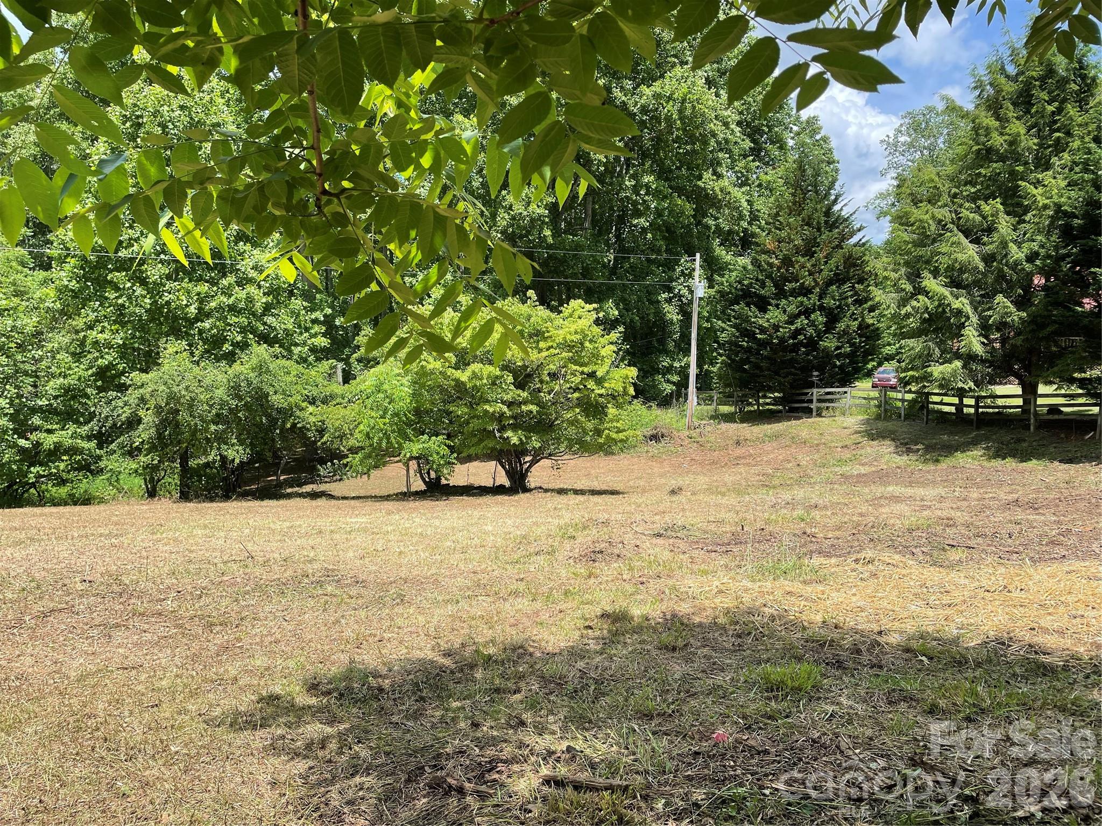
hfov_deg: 67.3
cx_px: 551
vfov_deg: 53.1
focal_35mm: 26
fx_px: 828
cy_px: 413
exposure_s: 1/1770
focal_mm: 4.2
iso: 32
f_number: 1.6
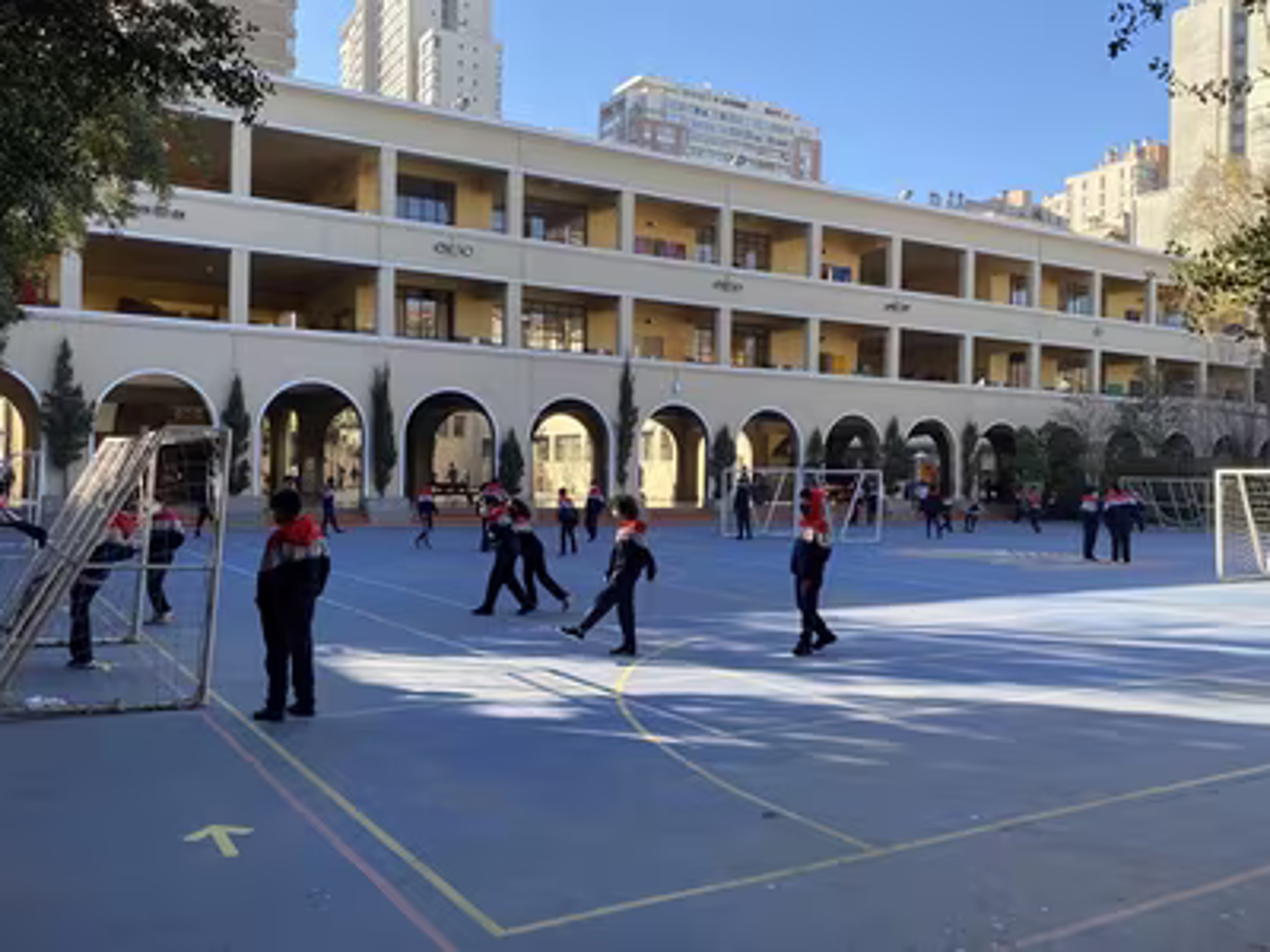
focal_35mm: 26
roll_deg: -1.2
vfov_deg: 53.1
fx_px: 954
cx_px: 635
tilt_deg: -2.1
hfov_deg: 67.3
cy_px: 476
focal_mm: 4.25
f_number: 1.8
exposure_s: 1/604
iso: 32
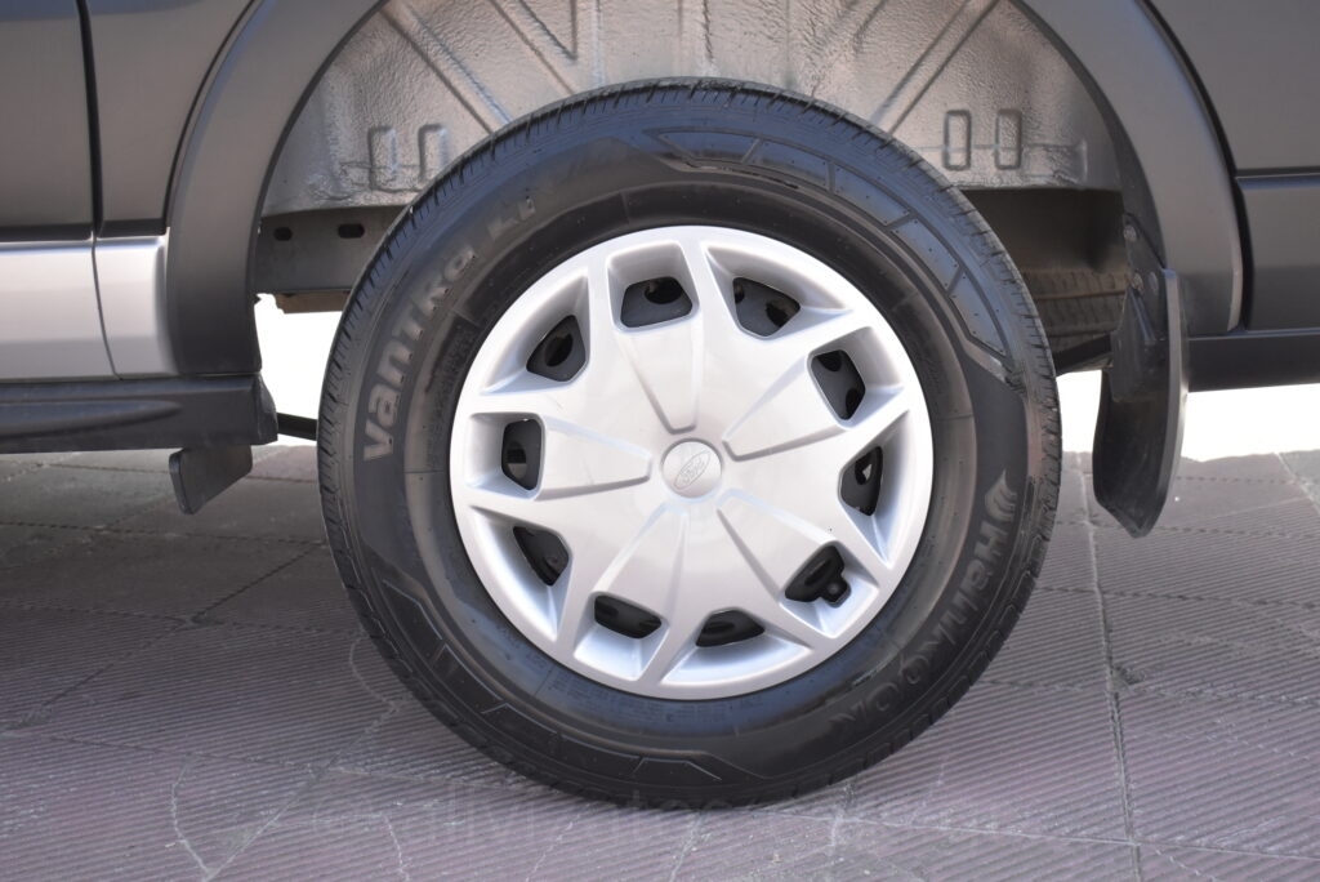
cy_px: 441
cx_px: 660
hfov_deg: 47.9
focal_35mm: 40
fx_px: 1486
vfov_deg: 33.1
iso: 1600
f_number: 4.5
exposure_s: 1/2000
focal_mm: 27
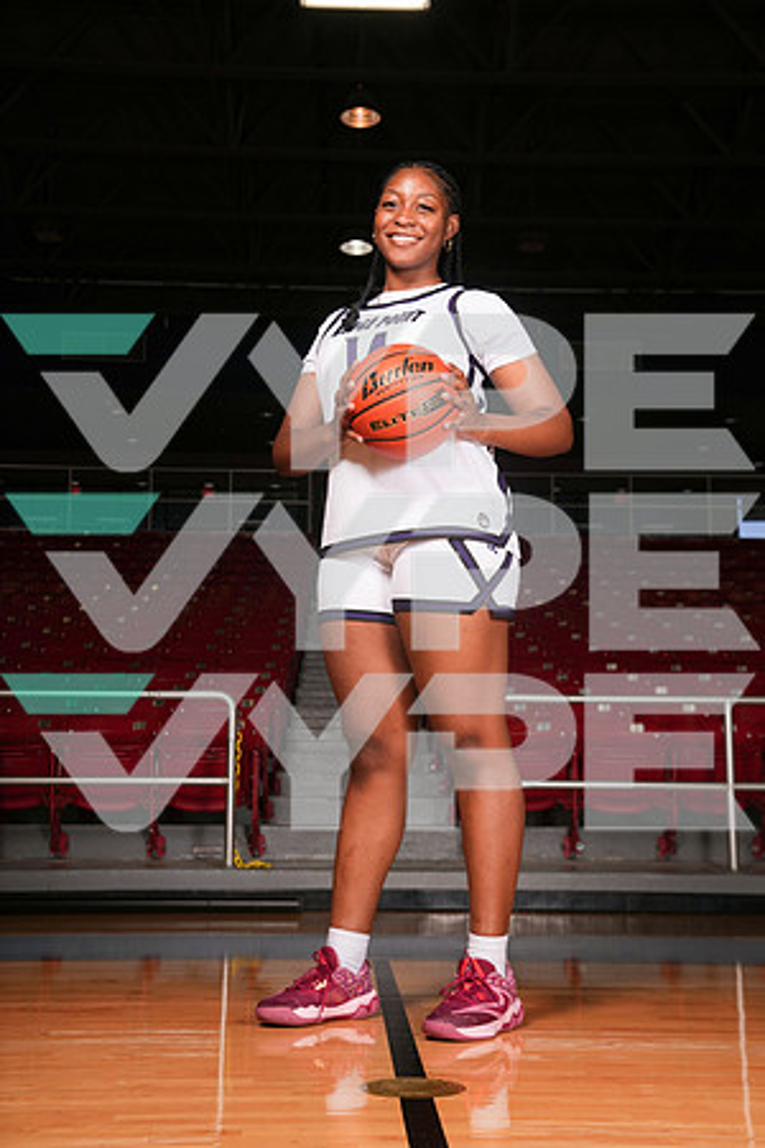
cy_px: 574
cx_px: 382
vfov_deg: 44.5
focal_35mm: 44
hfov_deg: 30.5
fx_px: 1402
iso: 250
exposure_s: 1/200
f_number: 6.3
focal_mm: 44
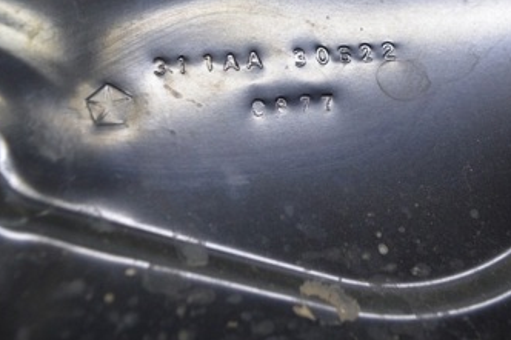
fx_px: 738
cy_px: 55
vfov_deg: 25.4
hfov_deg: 38.2
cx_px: 235
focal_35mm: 52
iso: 560
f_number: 4
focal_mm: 18
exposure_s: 1/60
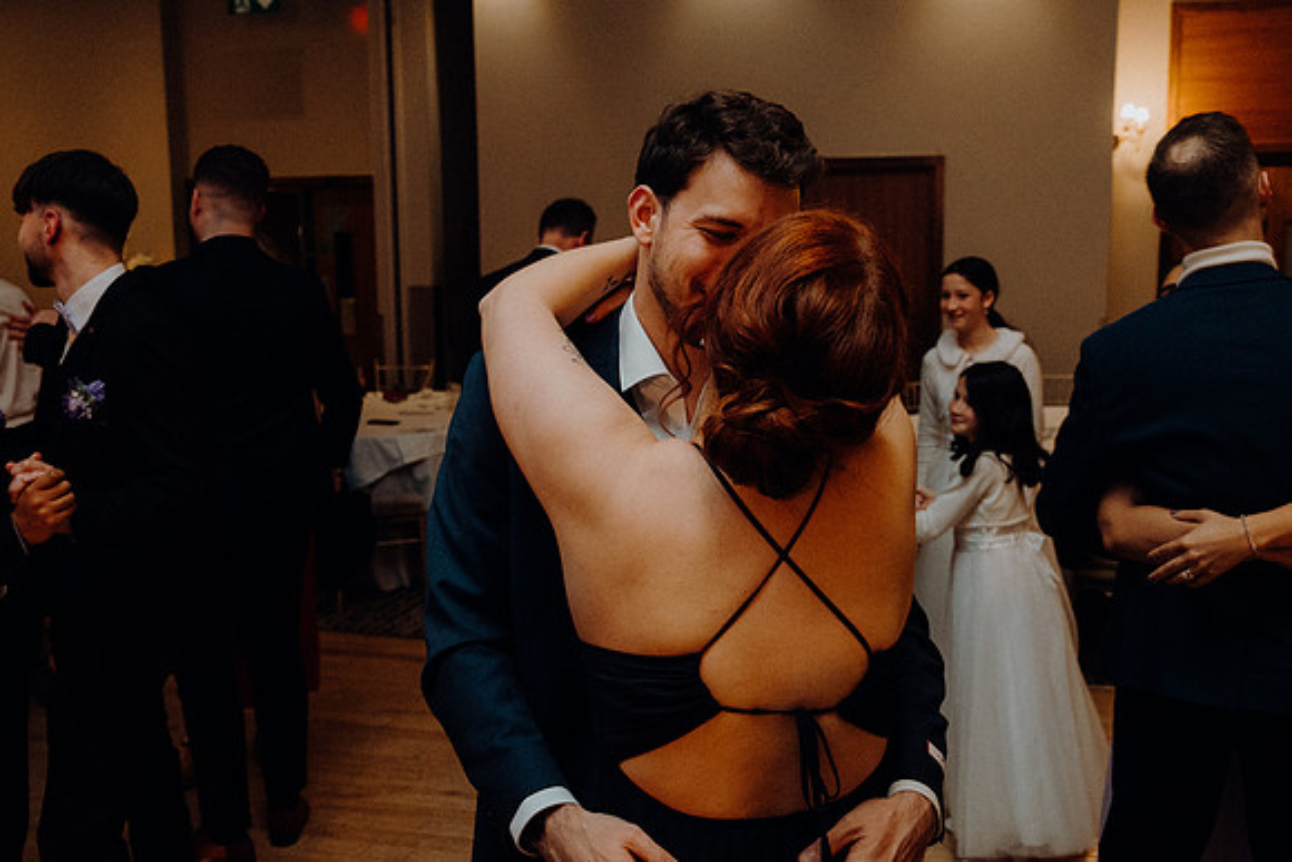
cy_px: 431
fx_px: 1292
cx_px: 646
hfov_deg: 53.1
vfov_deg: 36.9
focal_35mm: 36
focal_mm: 24
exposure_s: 1/200
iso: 2500
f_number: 3.5
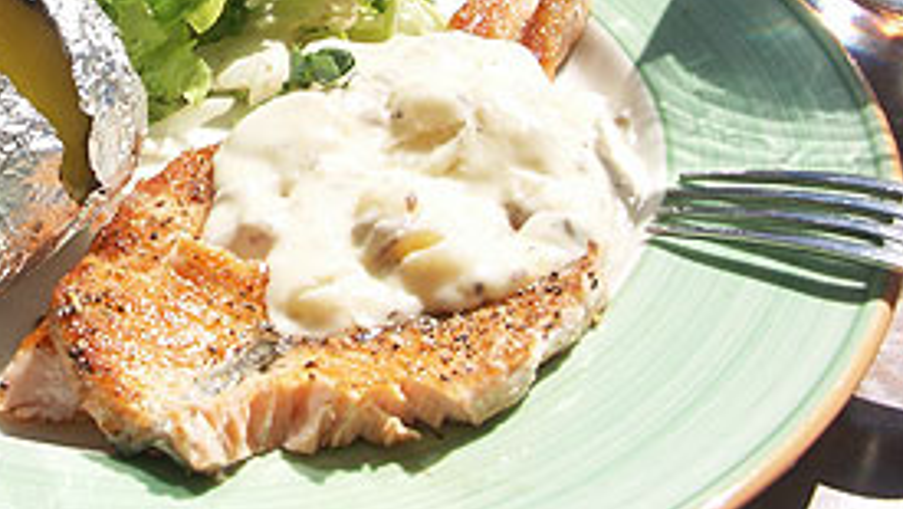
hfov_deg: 35.6
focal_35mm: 57
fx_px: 1365
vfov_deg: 20.6
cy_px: 43
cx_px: 197
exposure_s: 1/320
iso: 64
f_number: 8
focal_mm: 8.19
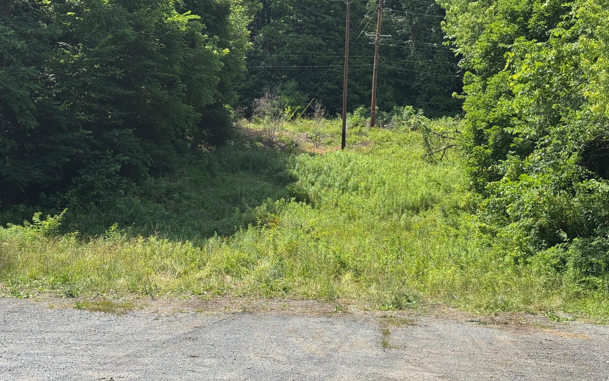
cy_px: 184
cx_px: 305
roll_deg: -2.2
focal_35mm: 51
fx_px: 846
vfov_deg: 25.3
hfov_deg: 39.6
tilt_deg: +3.3
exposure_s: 1/2415
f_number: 1.78
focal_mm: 6.76
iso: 64
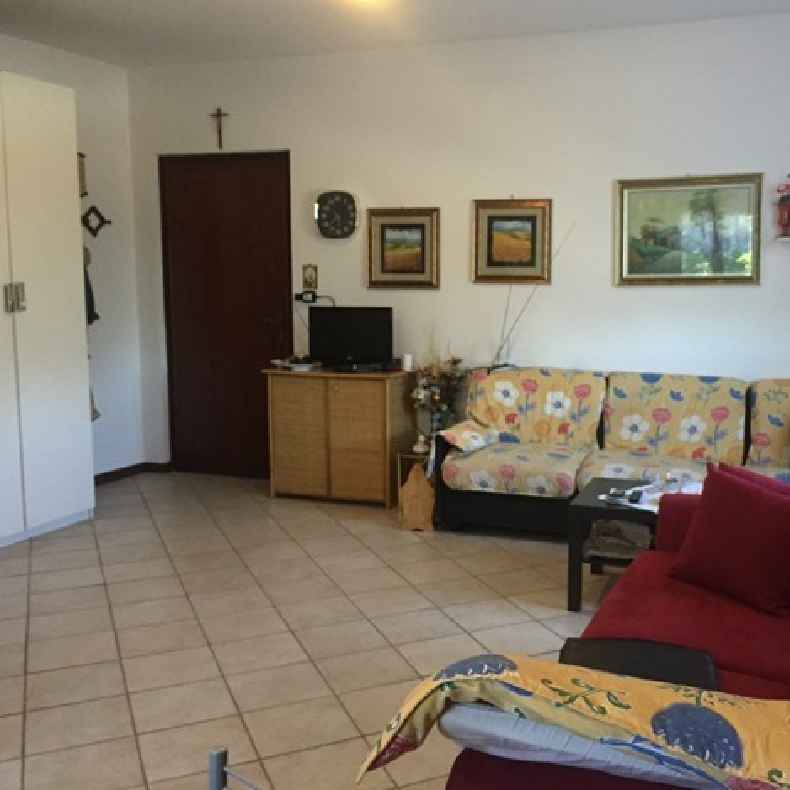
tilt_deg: -7.9
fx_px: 904
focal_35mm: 35
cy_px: 387
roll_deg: -0.8
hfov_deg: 46.8
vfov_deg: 47.2
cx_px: 494
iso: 250
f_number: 2.2
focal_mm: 4.15
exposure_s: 1/33
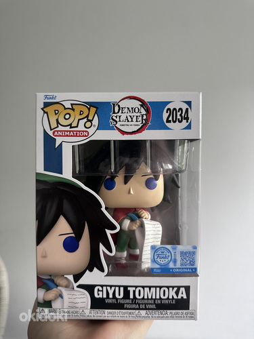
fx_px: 235
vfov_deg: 71.6
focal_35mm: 24
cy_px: 170
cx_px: 127
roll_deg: -1.1
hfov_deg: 56.8
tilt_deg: -1.2
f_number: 1.78
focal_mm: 6.86
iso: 250
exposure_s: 1/88
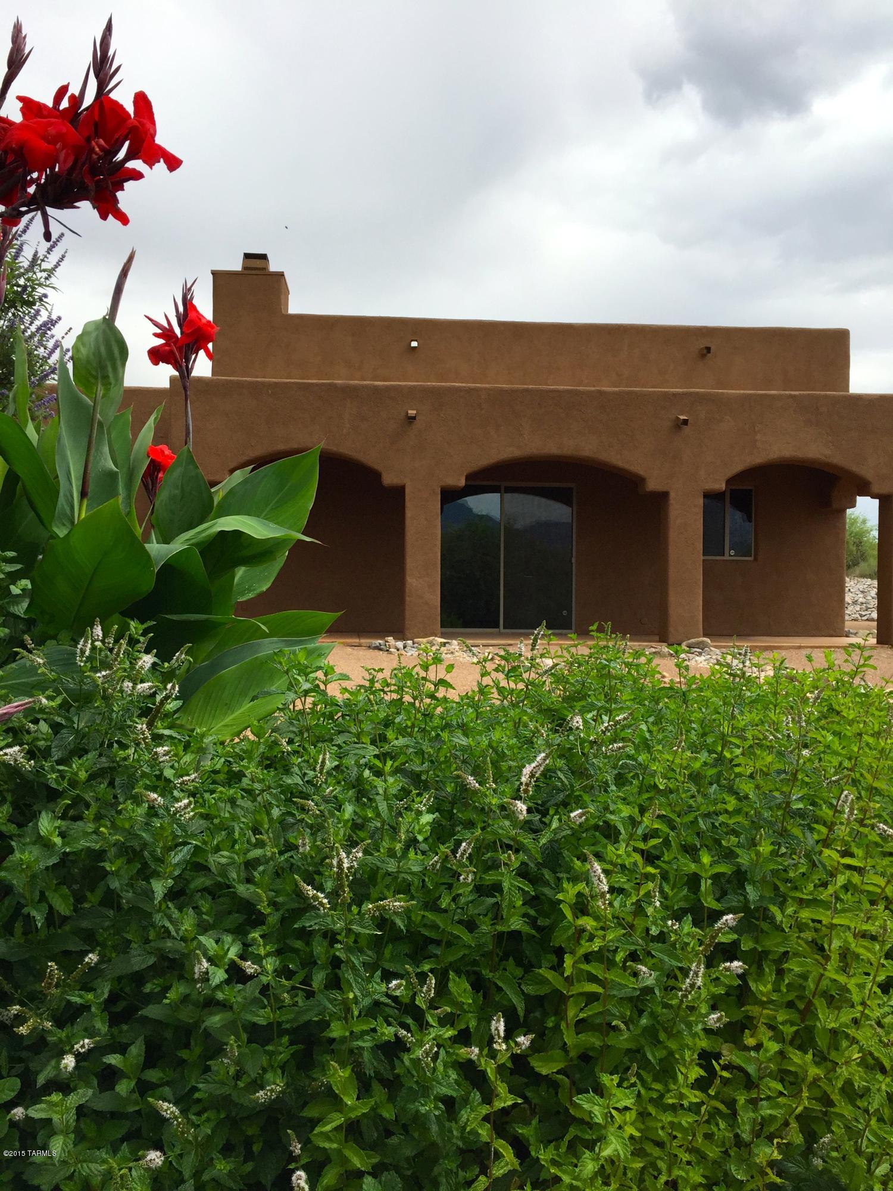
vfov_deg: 61.7
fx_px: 997
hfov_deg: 48.2
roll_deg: -0.9
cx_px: 446
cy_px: 596
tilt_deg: +0.0
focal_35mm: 29
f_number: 2.2
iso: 32
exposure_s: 1/2475
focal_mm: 4.15
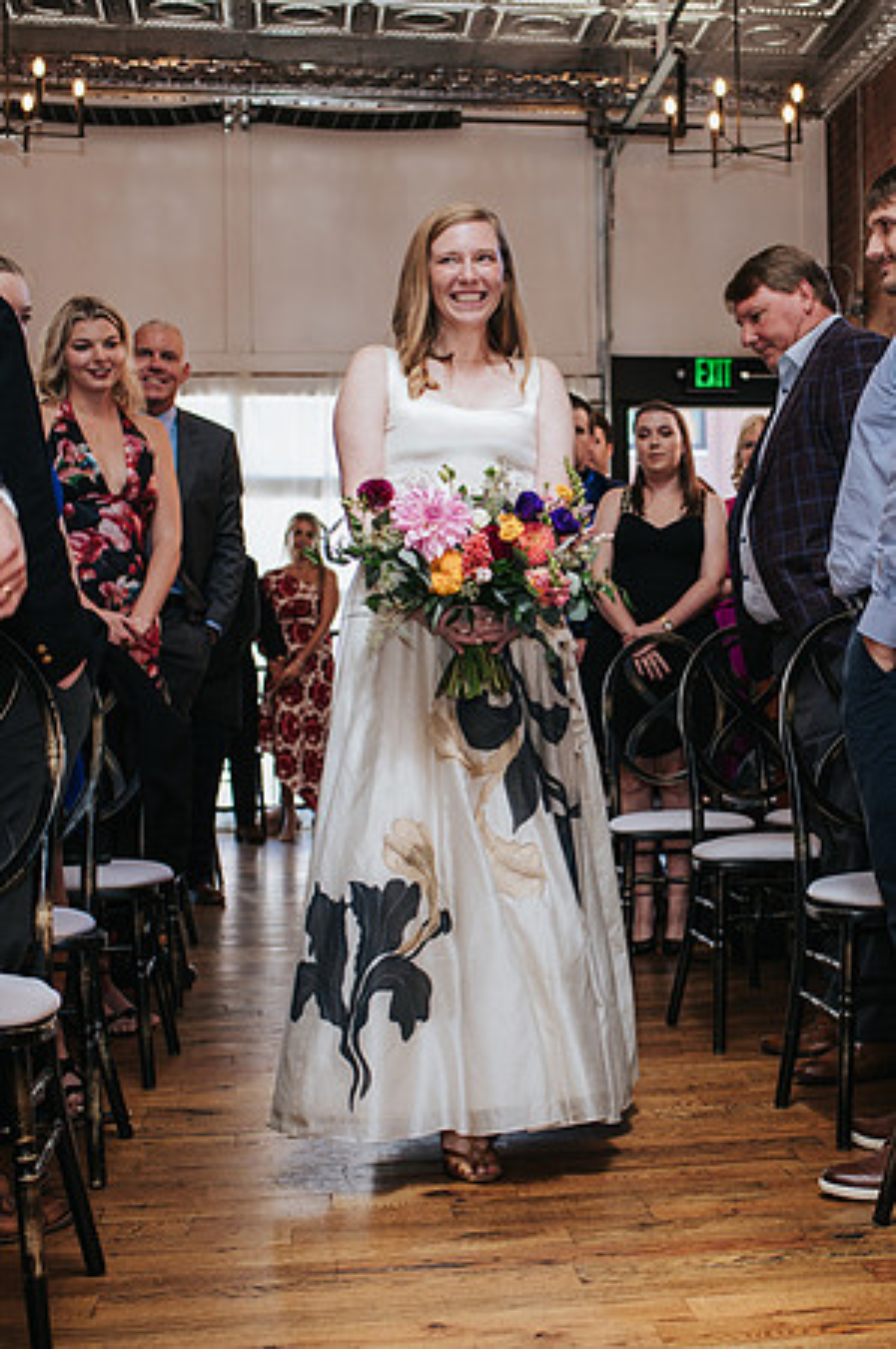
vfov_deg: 36.5
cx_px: 673
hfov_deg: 24.4
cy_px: 702
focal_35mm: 55
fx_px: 2047
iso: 800
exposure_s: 1/200
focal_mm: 35
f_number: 3.2
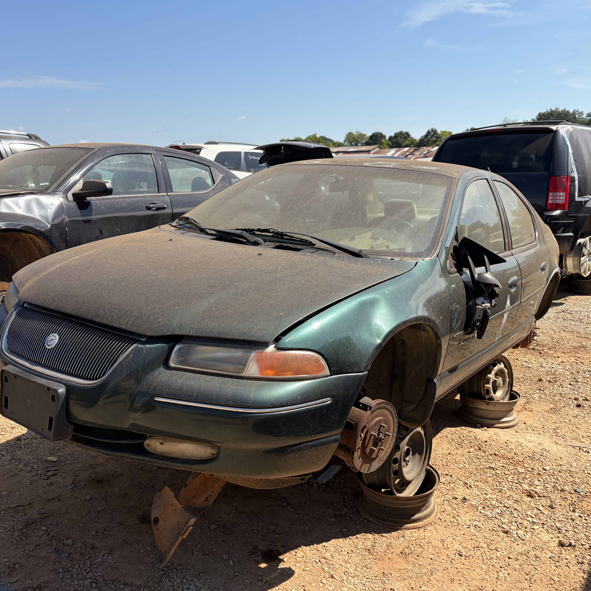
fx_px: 599
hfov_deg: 52.5
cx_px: 270
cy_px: 294
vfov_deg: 52.5
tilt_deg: -13.0
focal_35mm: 31
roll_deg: +1.0
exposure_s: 1/3831
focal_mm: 5.96
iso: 64
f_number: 1.6
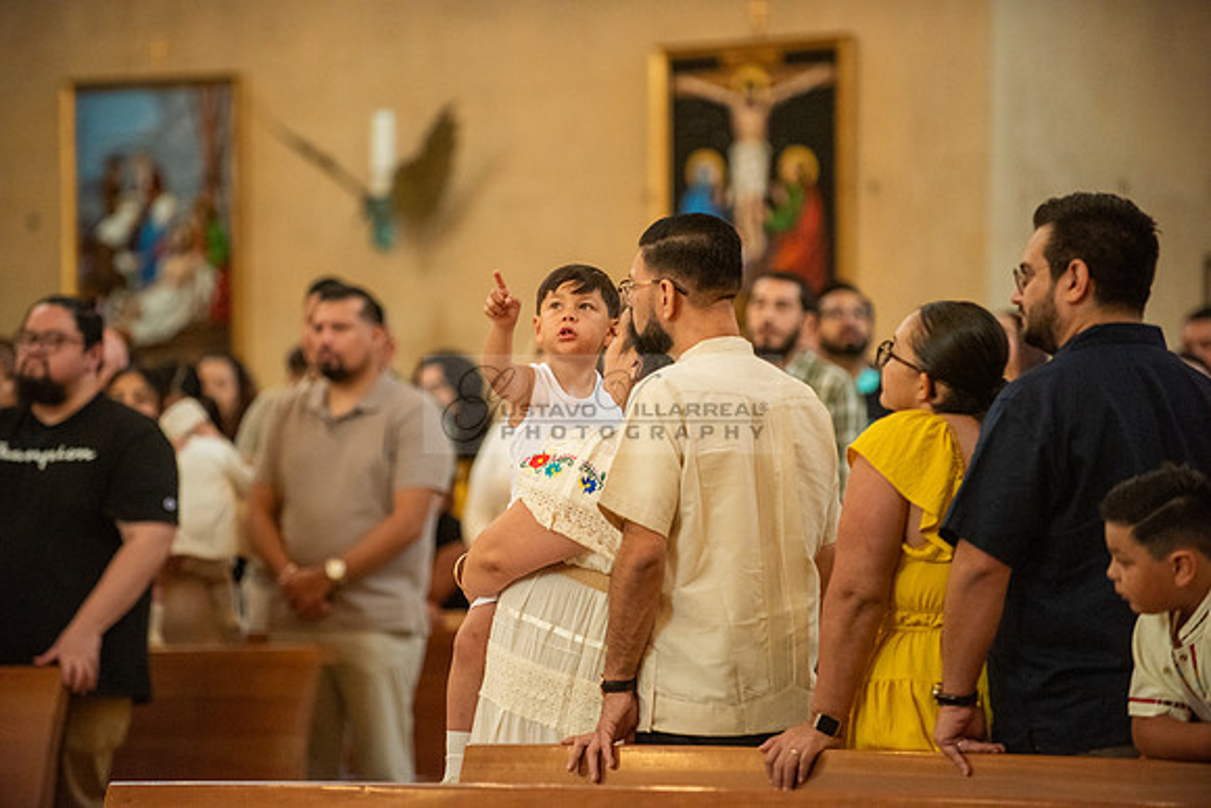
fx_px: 6729
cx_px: 606
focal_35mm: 200
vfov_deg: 6.9
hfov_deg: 10.3
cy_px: 404
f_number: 2.8
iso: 2000
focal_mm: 200
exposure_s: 1/160
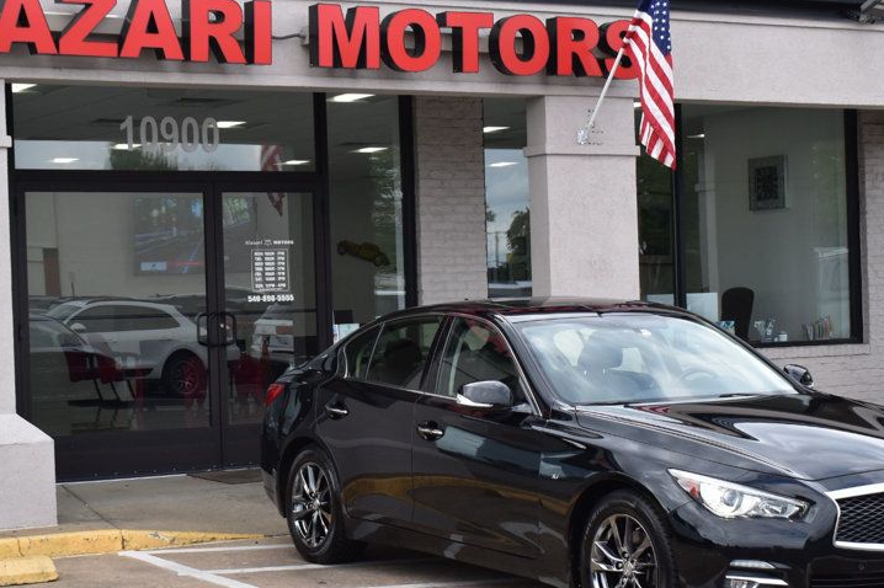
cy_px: 338
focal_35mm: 77
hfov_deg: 26.3
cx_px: 376
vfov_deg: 17.7
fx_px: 1890
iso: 400
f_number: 10
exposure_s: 1/200
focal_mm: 36
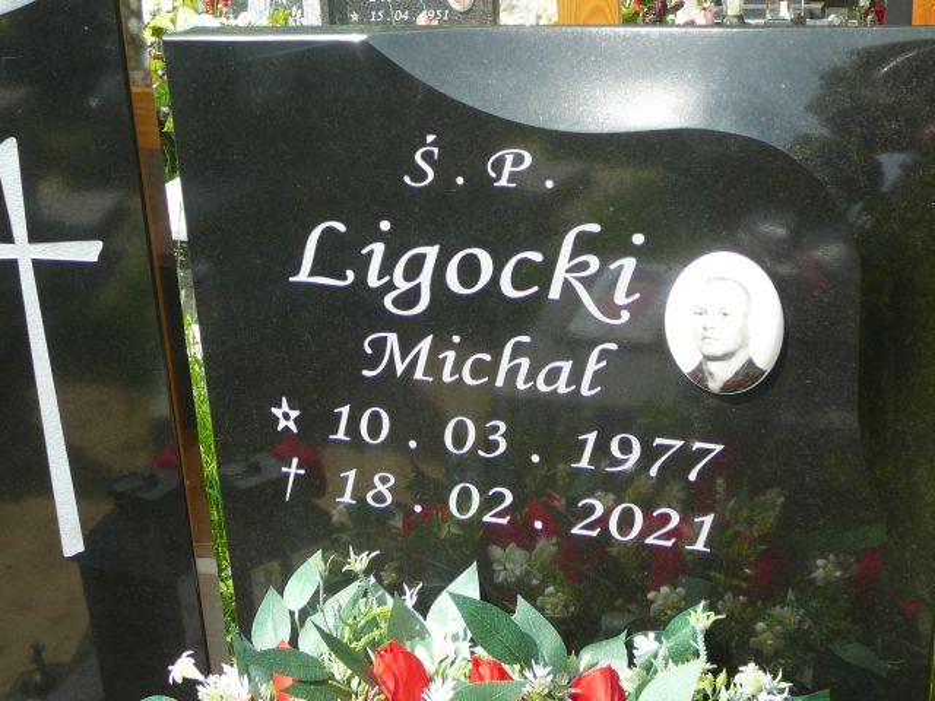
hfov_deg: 36.8
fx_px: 1405
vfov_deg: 28.0
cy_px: 350
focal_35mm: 52
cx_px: 468
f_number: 3.4
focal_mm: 7.8
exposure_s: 1/320
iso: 80
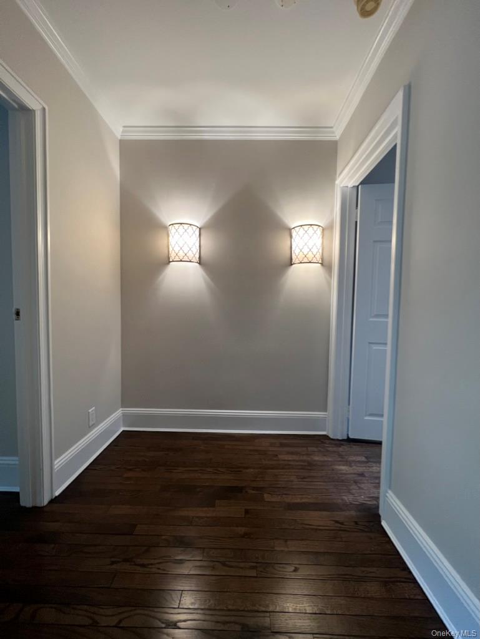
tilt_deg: -1.4
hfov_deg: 90.0
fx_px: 240
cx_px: 240
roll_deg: -0.5
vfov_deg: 106.2
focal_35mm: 13
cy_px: 320
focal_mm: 1.57
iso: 160
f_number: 1.8
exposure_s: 1/60
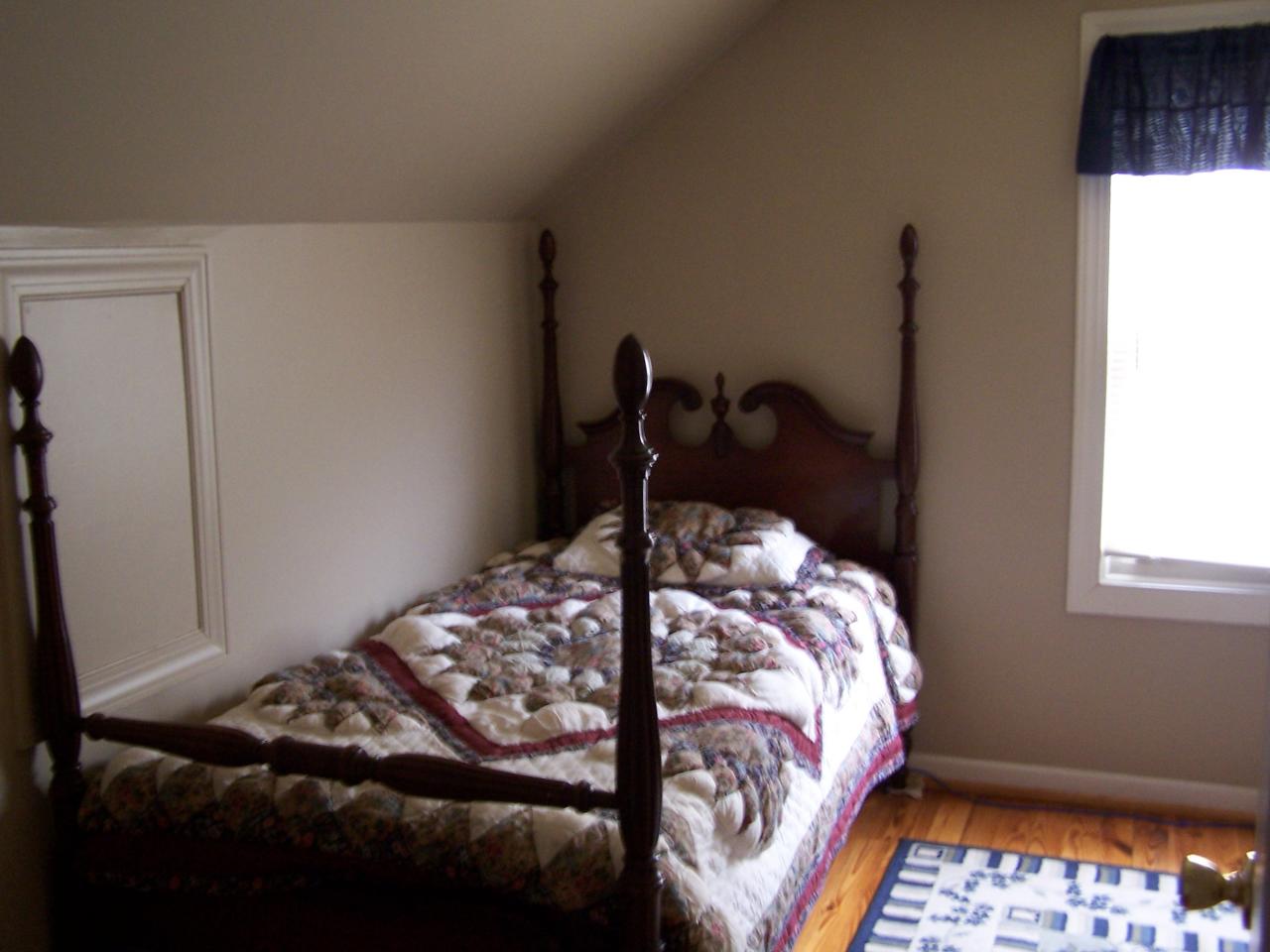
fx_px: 1394
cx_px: 635
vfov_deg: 37.7
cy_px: 476
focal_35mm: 38
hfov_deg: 49.0
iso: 140
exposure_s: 1/8
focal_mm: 6.3
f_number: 2.8
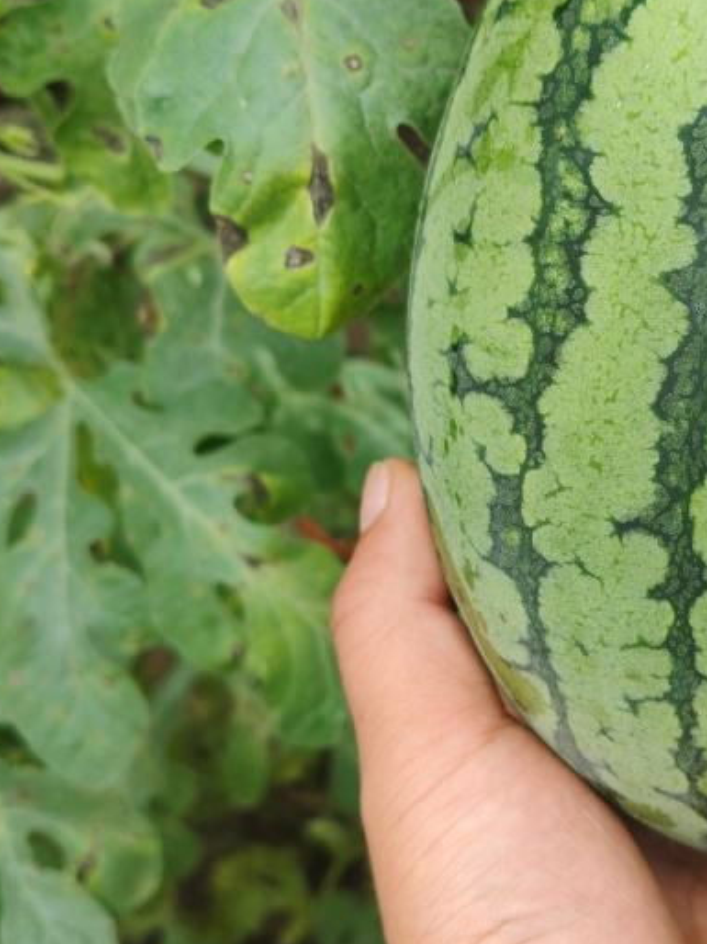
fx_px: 1472
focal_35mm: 54
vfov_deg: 35.5
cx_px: 722
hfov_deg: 25.5
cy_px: 401
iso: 99
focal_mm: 4.84
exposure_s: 1/221
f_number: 1.88
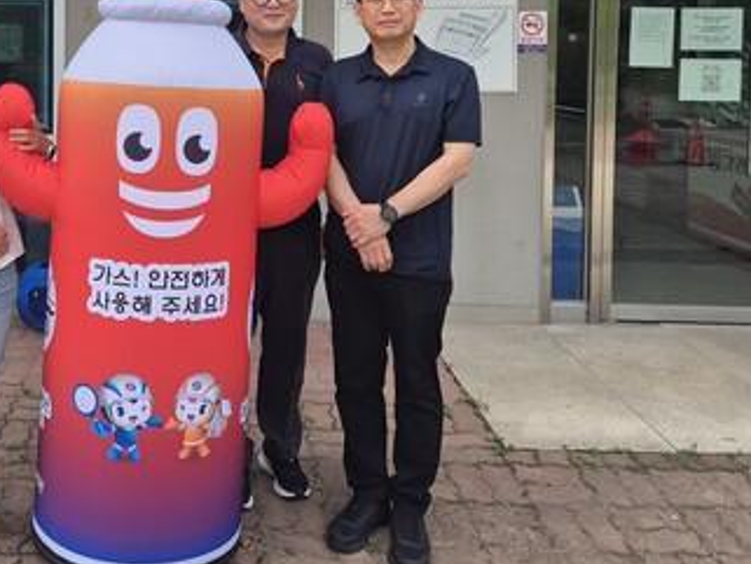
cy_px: 68
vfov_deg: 32.1
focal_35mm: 43
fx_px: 933
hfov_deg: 42.4
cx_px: 182
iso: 25
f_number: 1.8
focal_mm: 5.4
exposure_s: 1/1172
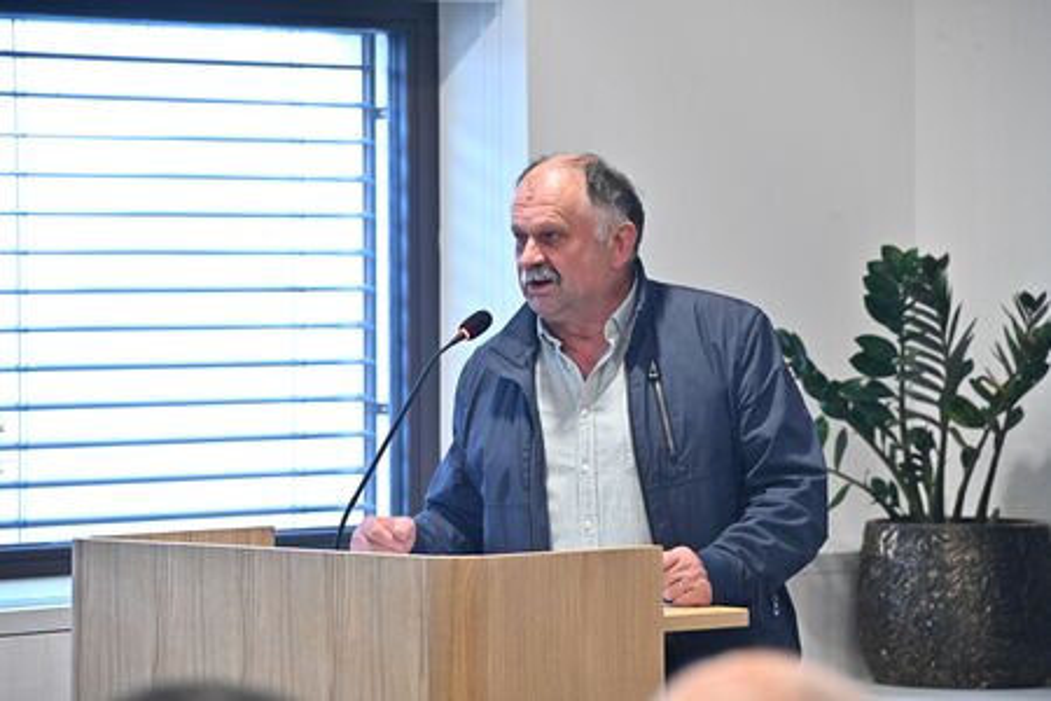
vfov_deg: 6.9
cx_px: 526
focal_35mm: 200
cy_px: 350
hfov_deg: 10.3
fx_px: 5838
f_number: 5.6
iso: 5000
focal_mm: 200
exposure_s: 1/80
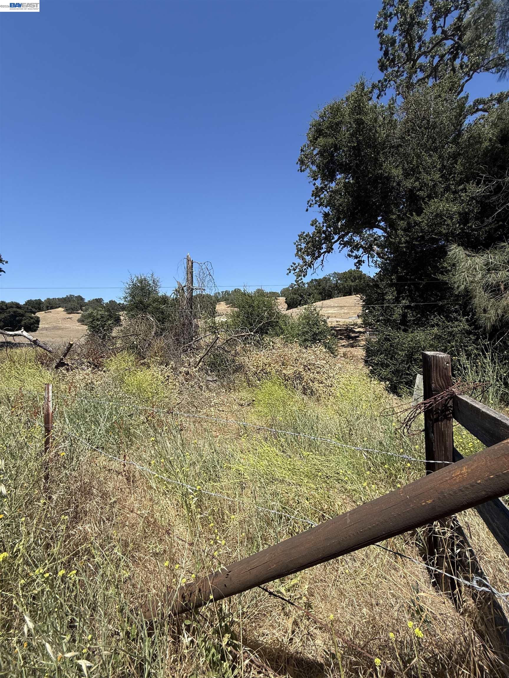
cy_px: 339
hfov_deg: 85.7
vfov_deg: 102.1
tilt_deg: +0.2
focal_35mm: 14
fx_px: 274
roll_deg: +1.5
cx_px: 254
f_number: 2.2
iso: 50
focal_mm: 2.22
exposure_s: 1/1613
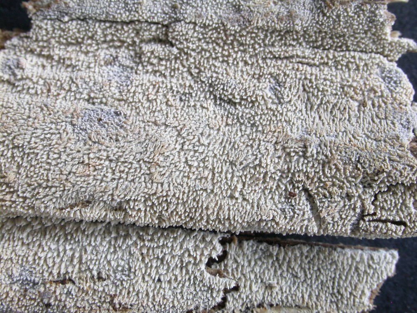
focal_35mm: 79
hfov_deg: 24.7
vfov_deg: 18.7
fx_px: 952
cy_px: 156
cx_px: 208
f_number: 10
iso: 100
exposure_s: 1.19
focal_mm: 16.4
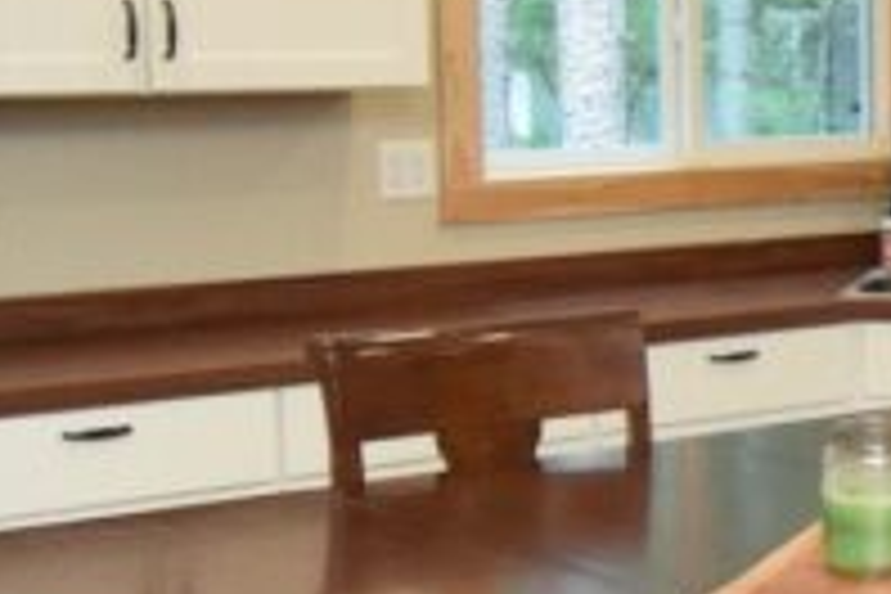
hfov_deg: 20.0
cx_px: 1251
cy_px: 220
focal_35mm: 91
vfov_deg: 15.0
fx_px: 2252
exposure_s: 1/60
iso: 2000
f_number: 4.5
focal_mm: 10
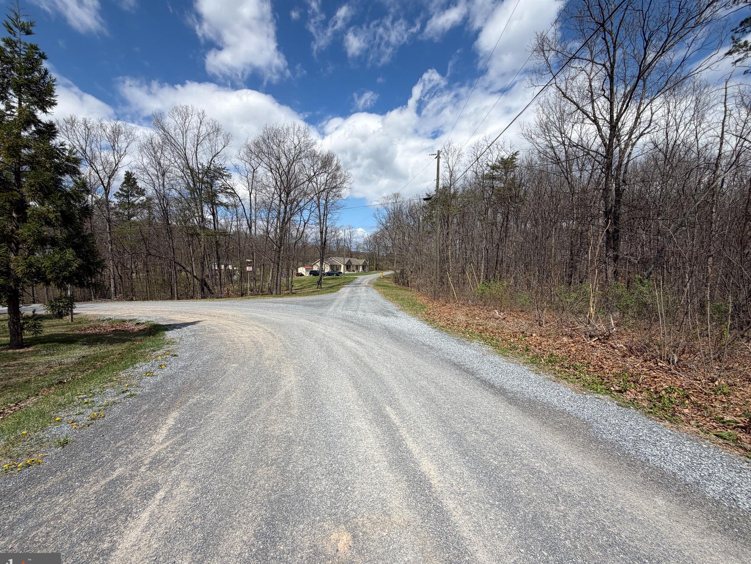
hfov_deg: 98.1
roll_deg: -0.6
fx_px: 325
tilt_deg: -3.6
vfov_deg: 81.8
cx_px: 365
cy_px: 283
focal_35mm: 15
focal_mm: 2.22
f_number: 2.2
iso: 20
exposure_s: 1/1312
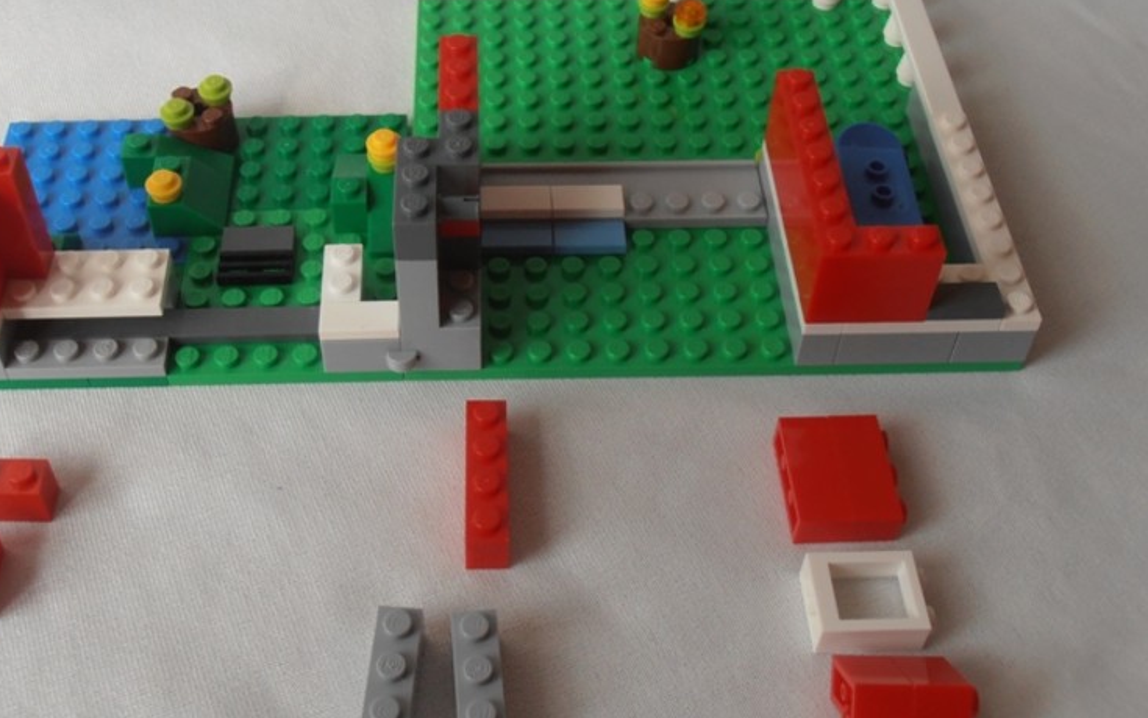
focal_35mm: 48
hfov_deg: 41.7
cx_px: 504
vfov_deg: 26.9
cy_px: 321
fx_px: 1502
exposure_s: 1/100
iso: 80
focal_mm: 6.61
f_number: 3.9
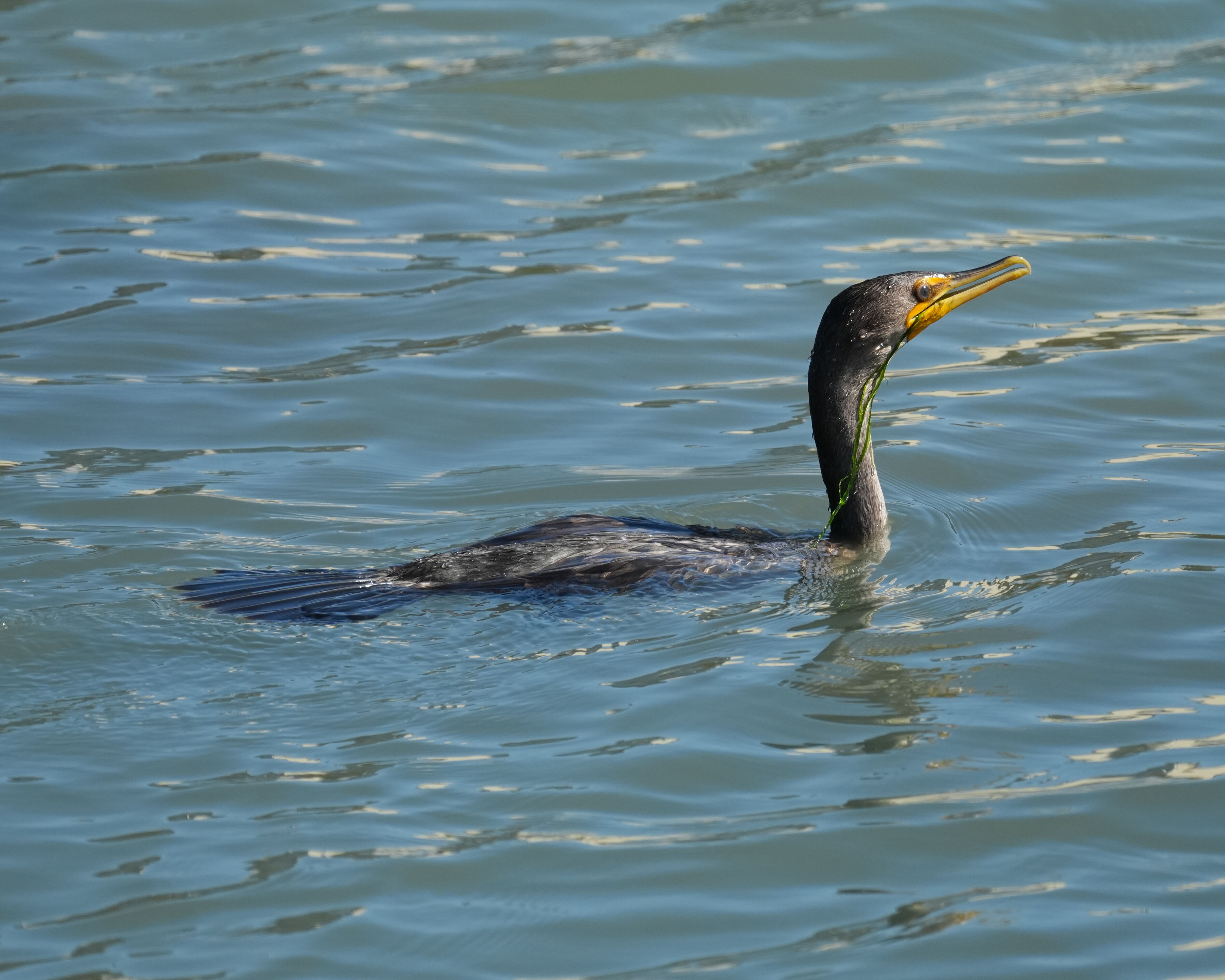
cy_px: 490
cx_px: 671
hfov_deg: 2.0
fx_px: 34335
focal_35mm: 947
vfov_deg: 1.6
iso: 640
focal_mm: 560
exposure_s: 1/2000
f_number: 6.3
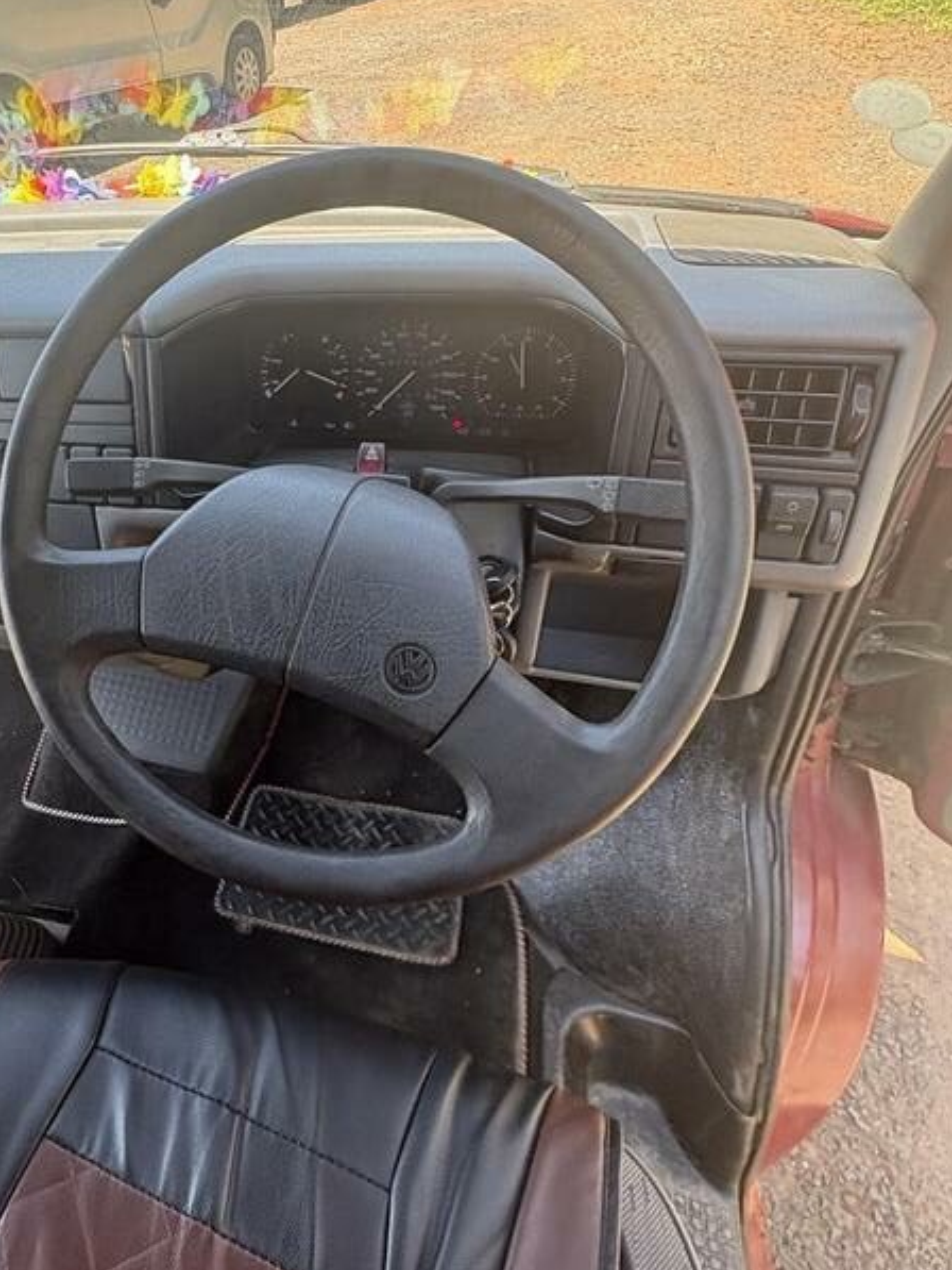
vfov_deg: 78.9
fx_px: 770
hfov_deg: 61.2
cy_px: 589
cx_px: 283
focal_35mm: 21
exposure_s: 1/109
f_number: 2.2
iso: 100
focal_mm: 2.22
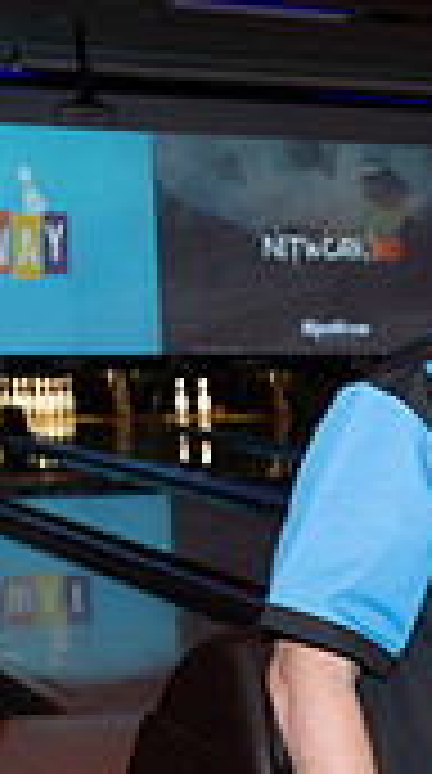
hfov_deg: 8.6
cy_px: 763
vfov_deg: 17.0
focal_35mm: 124
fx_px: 2540
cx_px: 1156
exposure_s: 1/60
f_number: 5.6
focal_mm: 35
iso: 1000
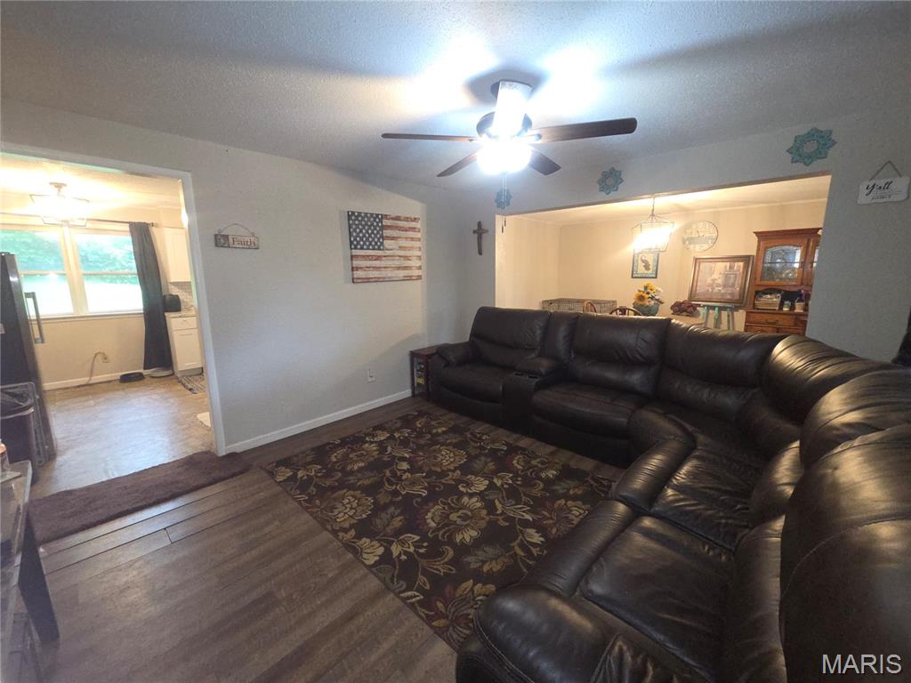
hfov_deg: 106.2
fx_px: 342
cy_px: 342
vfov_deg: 89.9
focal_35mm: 13
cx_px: 456
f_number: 2.2
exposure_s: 1/30
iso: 400
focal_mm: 2.2
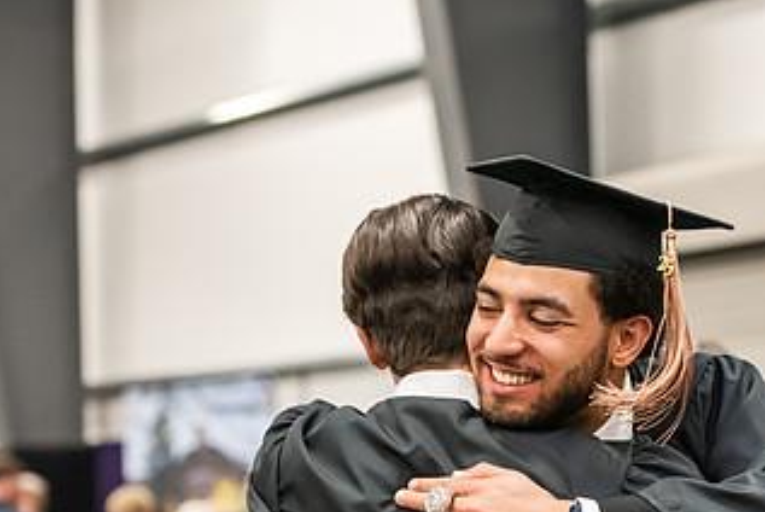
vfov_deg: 10.7
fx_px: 2722
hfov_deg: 16.0
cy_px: 446
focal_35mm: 128
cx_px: 497
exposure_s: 1/200
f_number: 3.5
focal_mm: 70
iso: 3200
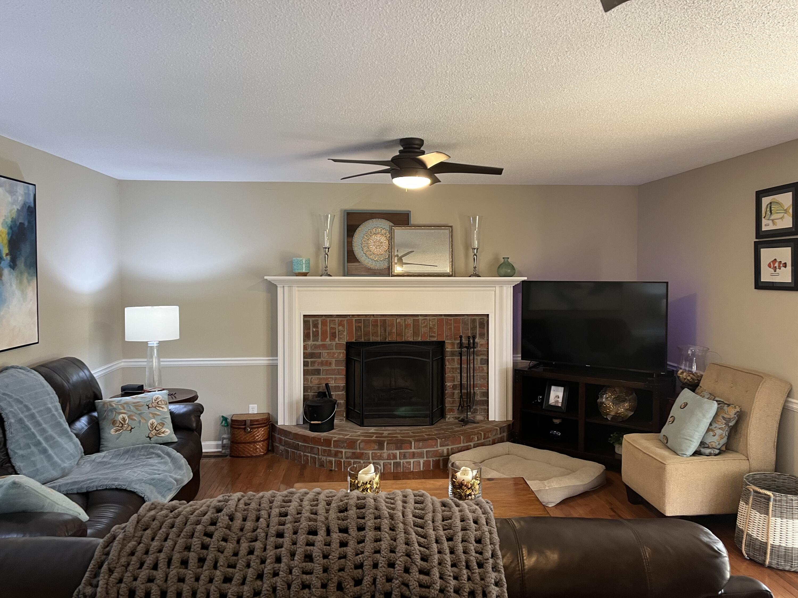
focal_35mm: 26
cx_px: 399
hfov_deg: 67.3
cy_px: 299
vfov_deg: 53.1
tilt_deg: -2.9
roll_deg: -0.6
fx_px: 599
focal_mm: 5.1
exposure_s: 1/42
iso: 125
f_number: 1.6
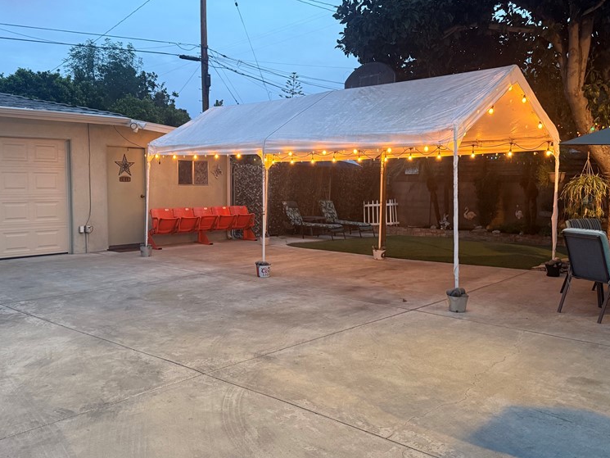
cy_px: 229
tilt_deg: -3.9
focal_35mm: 33
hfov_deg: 55.2
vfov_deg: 43.0
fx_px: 582
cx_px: 273
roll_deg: -1.0
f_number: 1.78
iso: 320
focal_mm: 6.76
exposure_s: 1/60
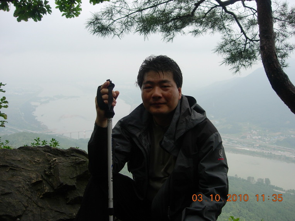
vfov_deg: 37.7
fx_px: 324
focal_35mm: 38
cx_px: 148
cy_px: 110
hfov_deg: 49.0
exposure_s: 1/430
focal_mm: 7.8
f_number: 2.8
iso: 64
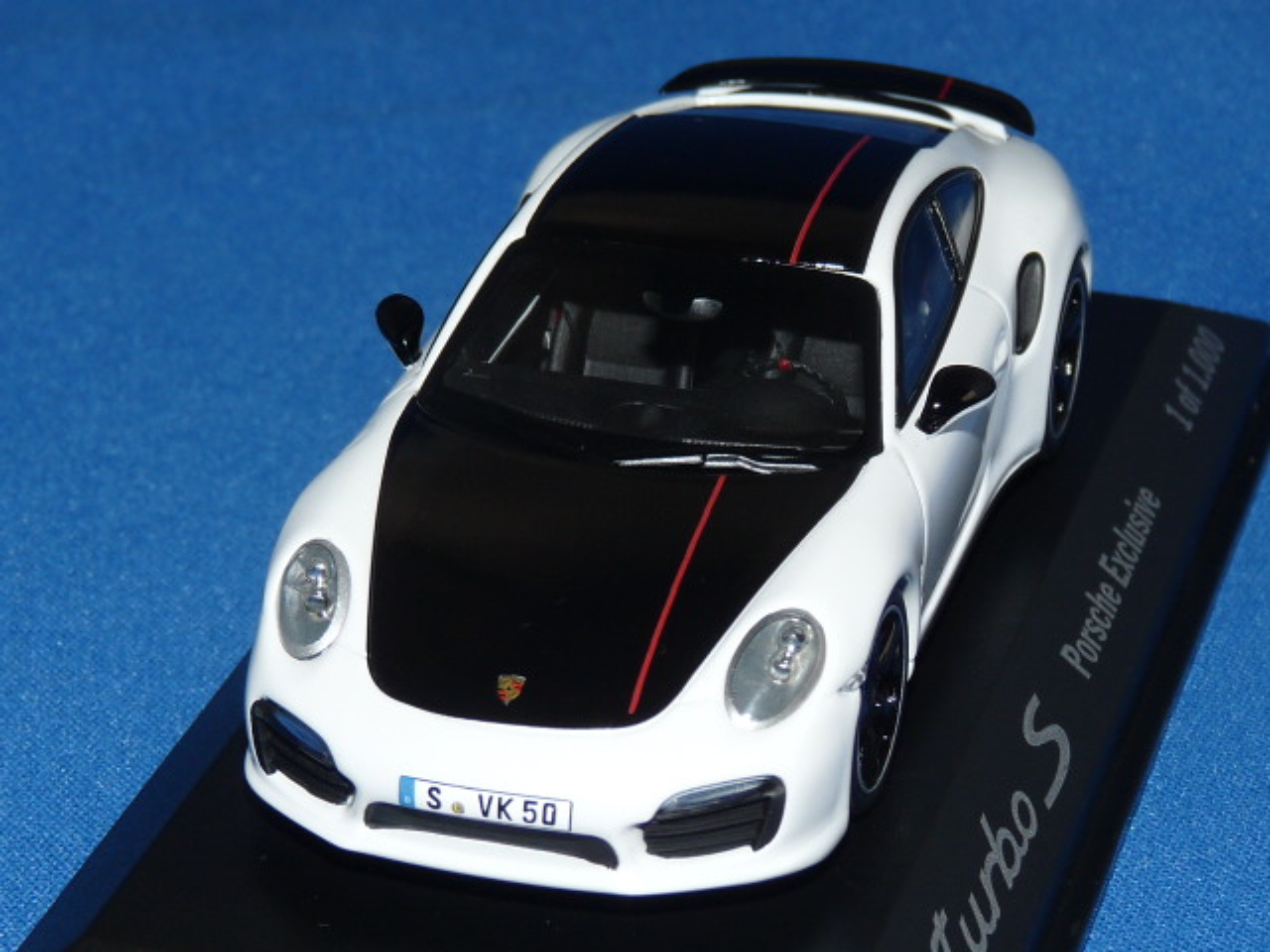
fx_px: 4366
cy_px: 476
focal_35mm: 119
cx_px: 635
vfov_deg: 12.5
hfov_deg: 16.6
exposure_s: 1/80
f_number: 4
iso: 100
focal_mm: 11.9
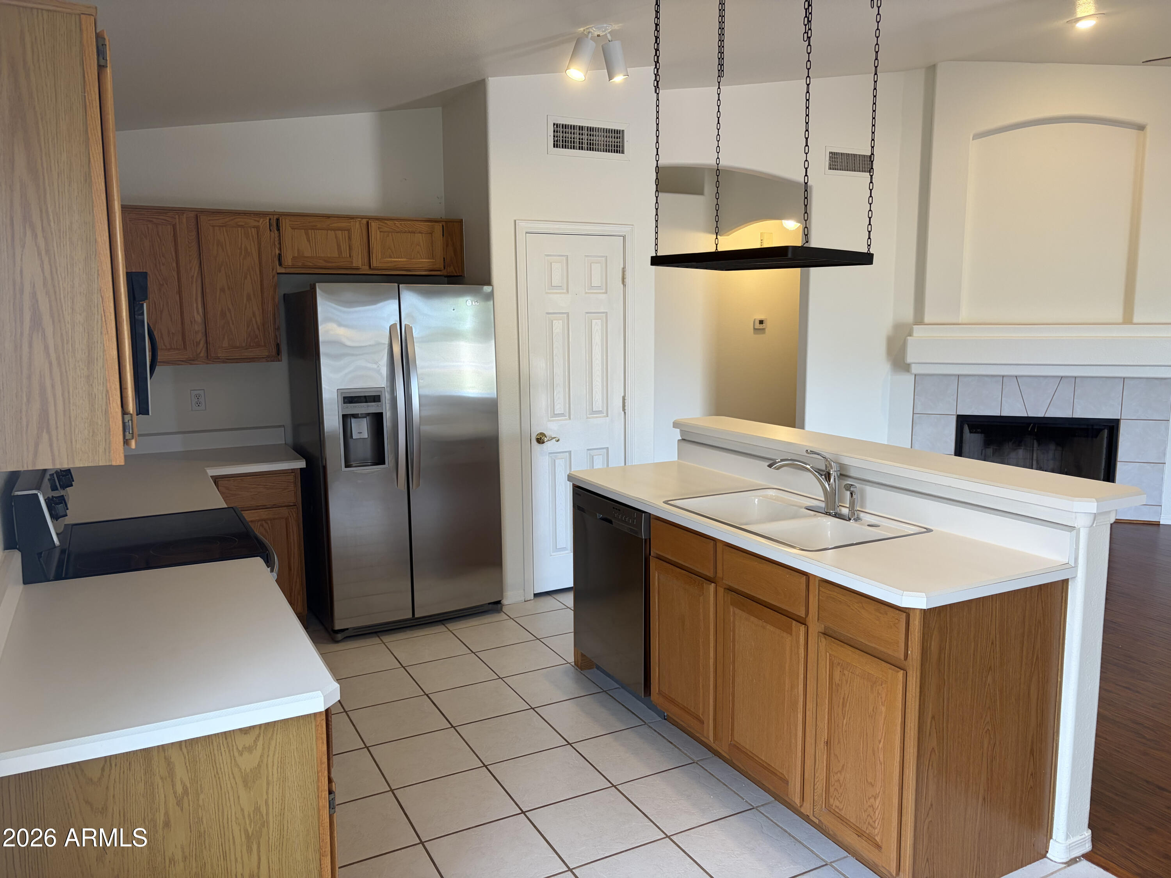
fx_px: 880
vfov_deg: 53.1
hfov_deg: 67.3
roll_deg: +1.8
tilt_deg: -8.1
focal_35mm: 26
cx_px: 586
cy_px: 439
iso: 80
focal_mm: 5.96
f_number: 1.6
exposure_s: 1/120
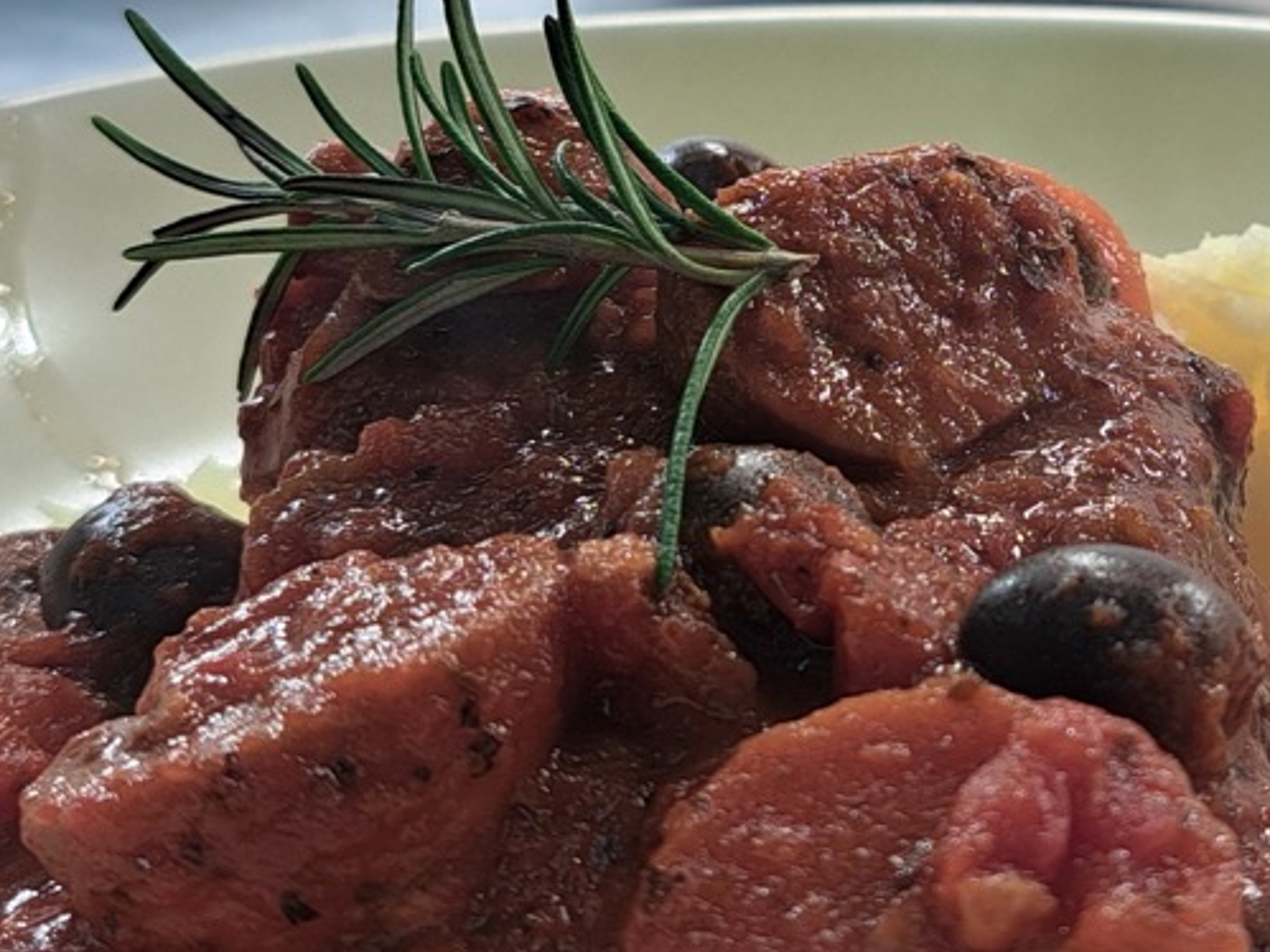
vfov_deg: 18.9
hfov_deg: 25.0
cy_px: 178
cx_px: 972
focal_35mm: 77
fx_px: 2824
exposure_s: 1/159
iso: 50
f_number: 1.8
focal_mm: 5.23
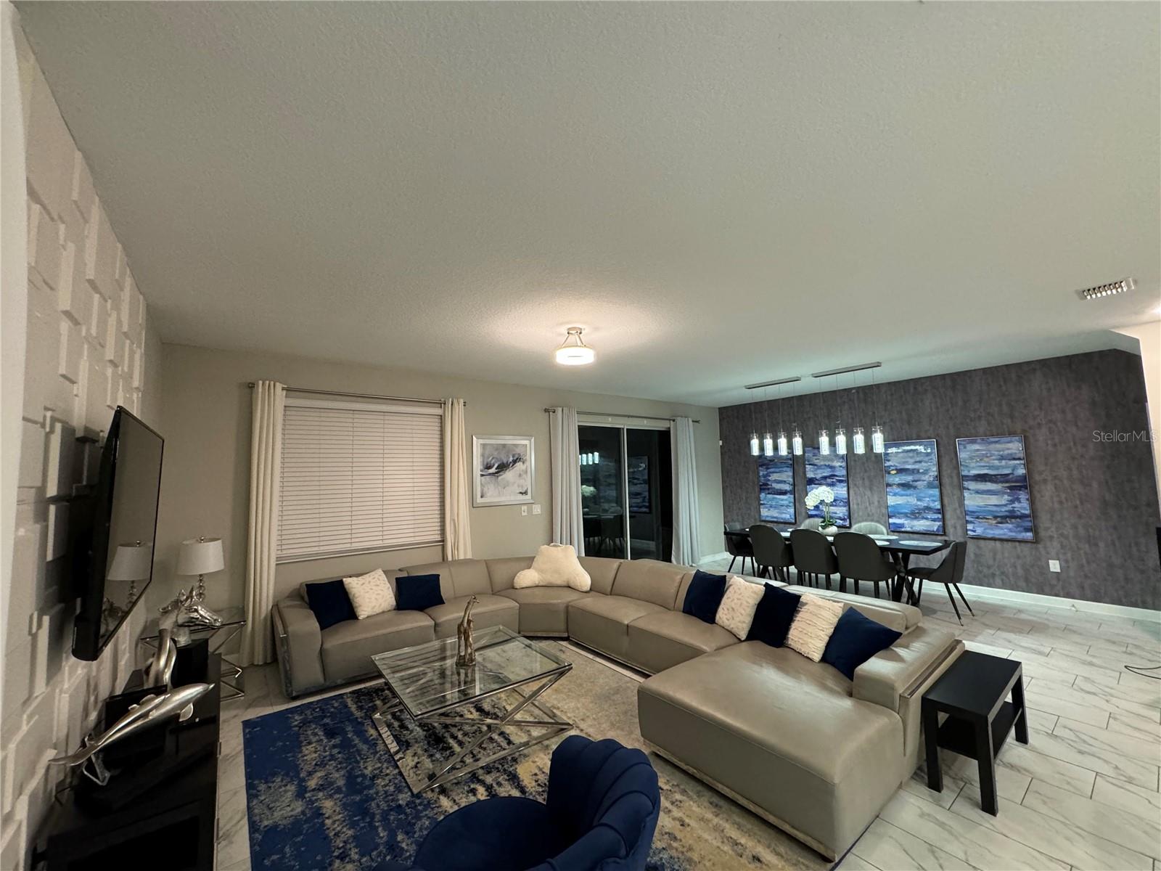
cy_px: 436
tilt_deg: +3.9
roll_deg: +1.7
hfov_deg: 102.1
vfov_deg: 85.7
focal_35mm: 14
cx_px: 580
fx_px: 470
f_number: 2.2
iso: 500
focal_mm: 2.22
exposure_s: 1/60
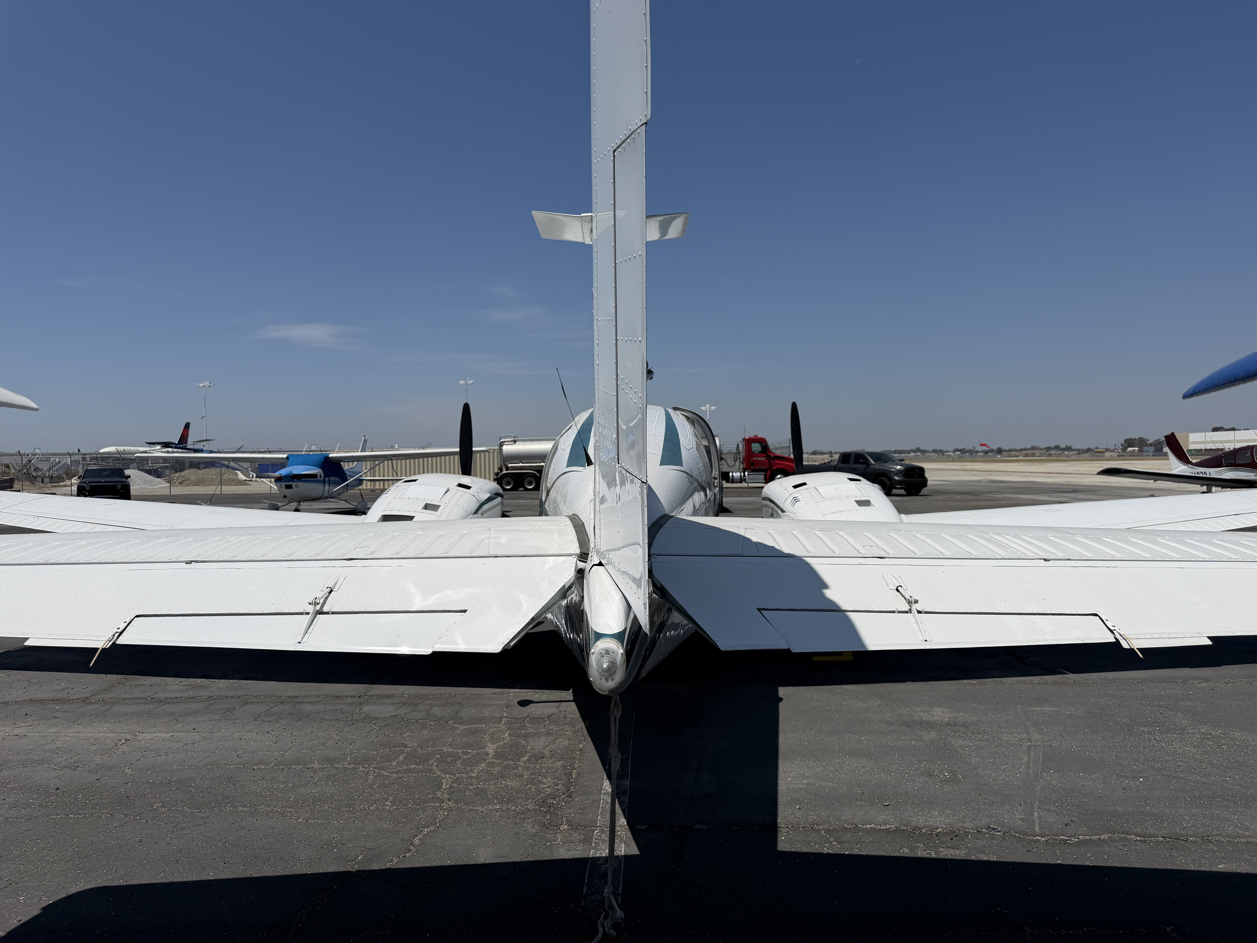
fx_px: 872
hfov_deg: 71.6
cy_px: 472
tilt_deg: -0.5
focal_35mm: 24
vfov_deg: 56.8
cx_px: 628
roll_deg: +1.0
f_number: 1.78
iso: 80
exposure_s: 1/14286
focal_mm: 6.76
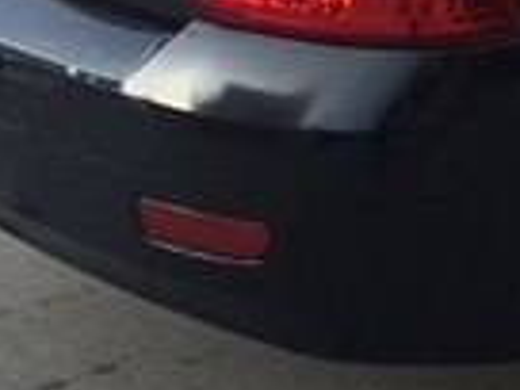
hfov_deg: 12.7
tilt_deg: -17.5
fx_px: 2118
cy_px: 36
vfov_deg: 10.5
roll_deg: -0.8
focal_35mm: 141
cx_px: 944
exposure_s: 1/461
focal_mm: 4.15
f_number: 2.2
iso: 32
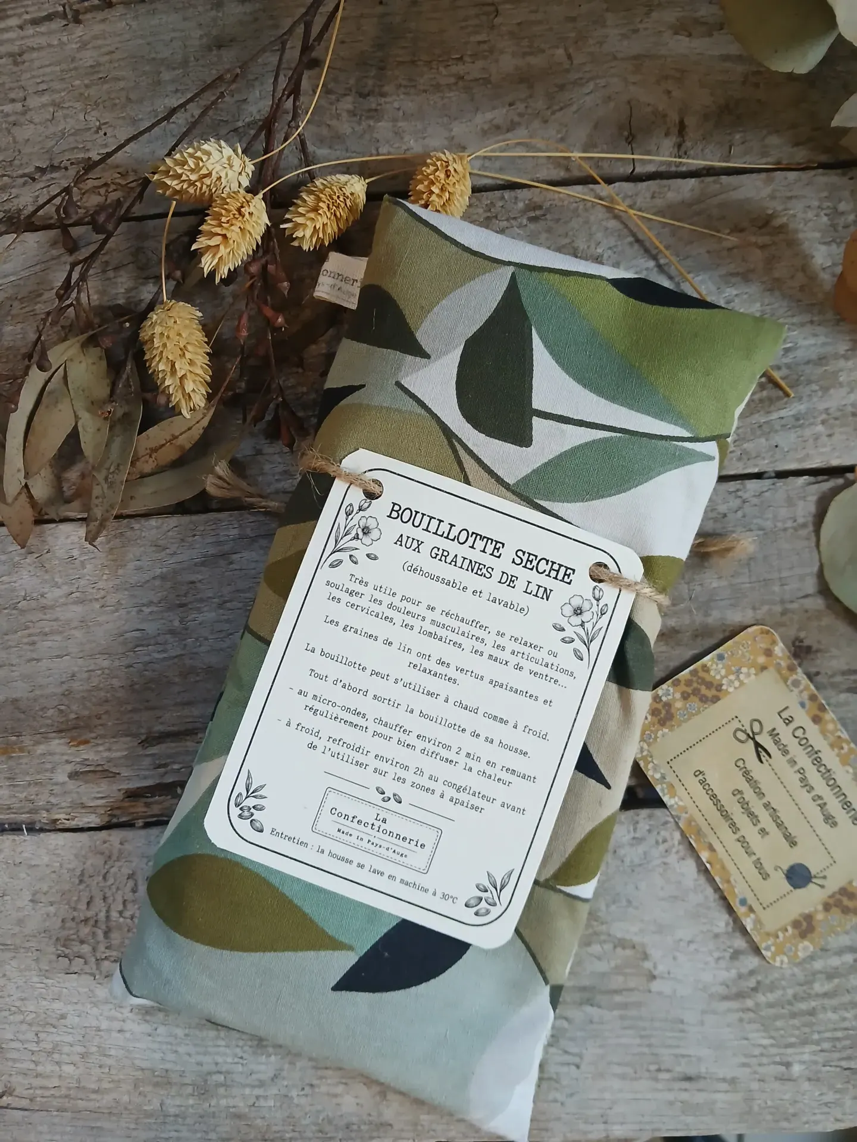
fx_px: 858
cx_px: 428
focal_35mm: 26
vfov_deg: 67.3
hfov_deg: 53.1
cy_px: 571
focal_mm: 3.98
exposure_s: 1/33.3
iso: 200
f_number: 1.8
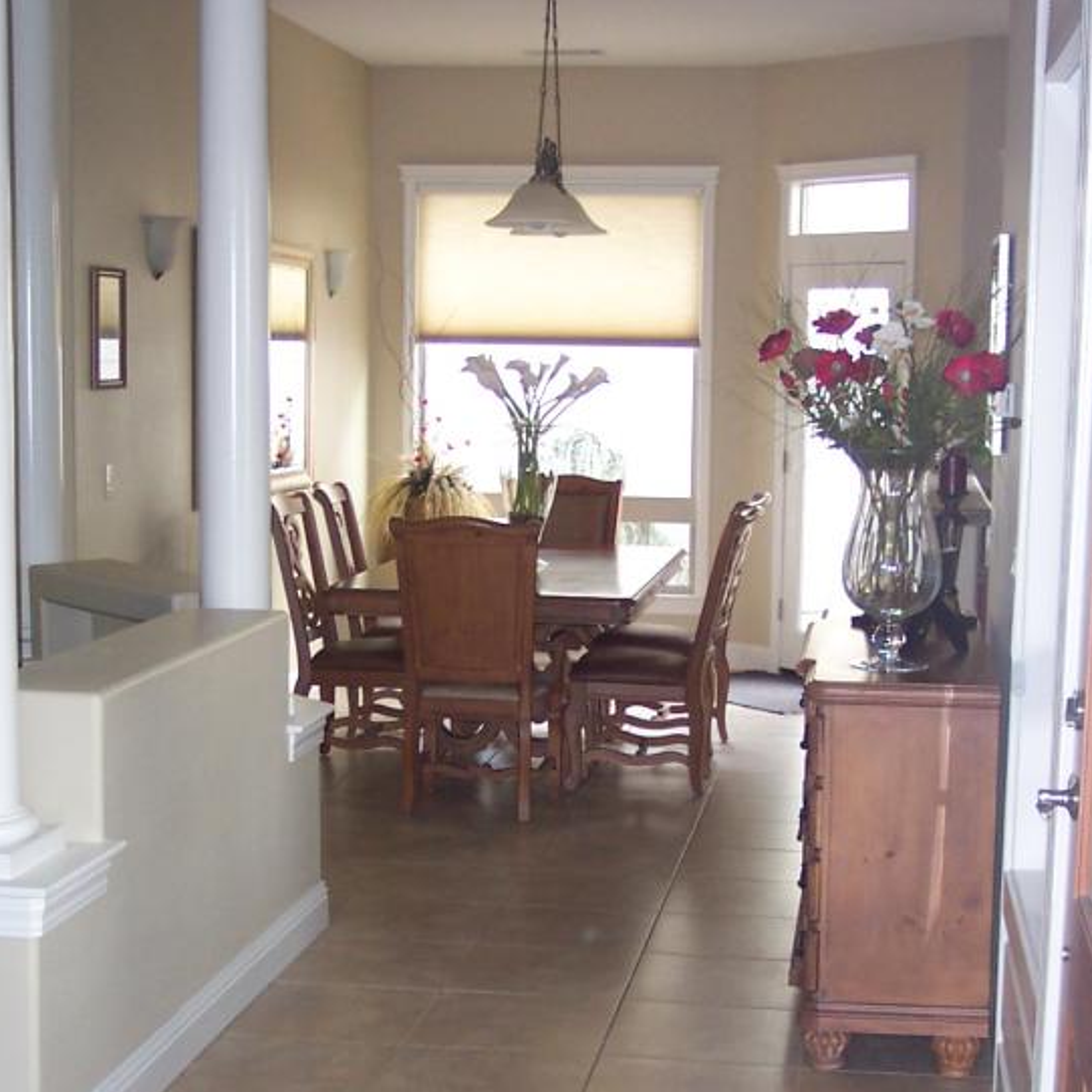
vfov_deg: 28.1
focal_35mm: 61
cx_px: 600
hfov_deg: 28.1
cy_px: 673
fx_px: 2177
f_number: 2.8
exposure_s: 1/30
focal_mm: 8
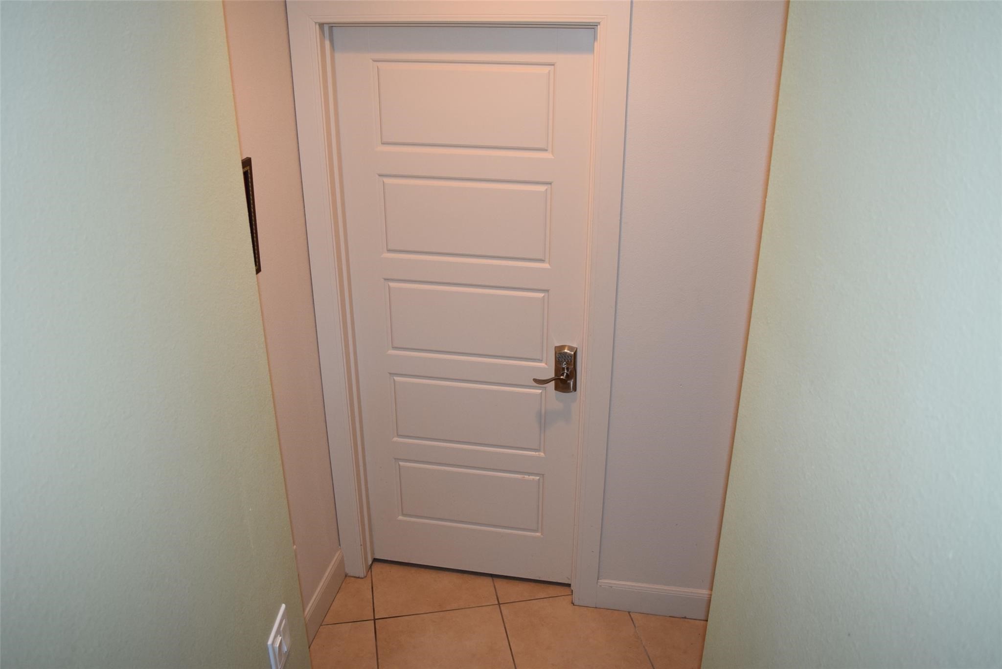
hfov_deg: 61.9
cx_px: 501
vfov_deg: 43.7
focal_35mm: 30
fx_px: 835
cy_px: 334
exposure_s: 1/80
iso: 800
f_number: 4.5
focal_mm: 20
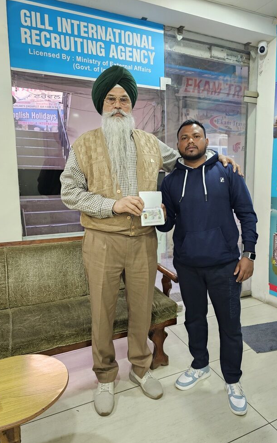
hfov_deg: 49.0
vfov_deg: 72.6
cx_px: 166
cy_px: 218
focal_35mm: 25
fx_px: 302
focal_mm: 6.3
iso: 800
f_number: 1.7
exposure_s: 1/60
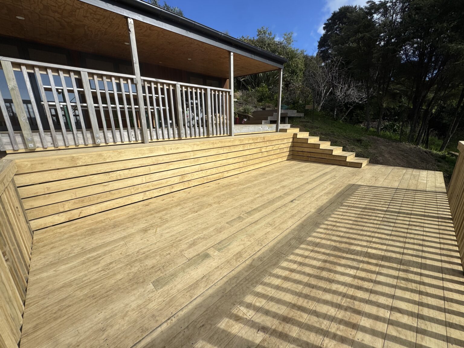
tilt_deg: -14.1
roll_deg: +1.7
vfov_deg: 85.7
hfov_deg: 102.1
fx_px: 188
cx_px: 232
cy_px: 174
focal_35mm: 14
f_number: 2.2
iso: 50
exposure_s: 1/2770
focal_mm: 2.22
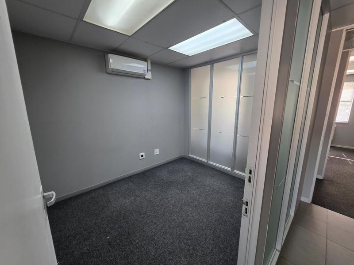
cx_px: 177
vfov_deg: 89.9
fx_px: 133
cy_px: 132
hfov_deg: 106.2
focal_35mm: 13
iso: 200
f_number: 1.9
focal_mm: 2.2
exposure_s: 1/50
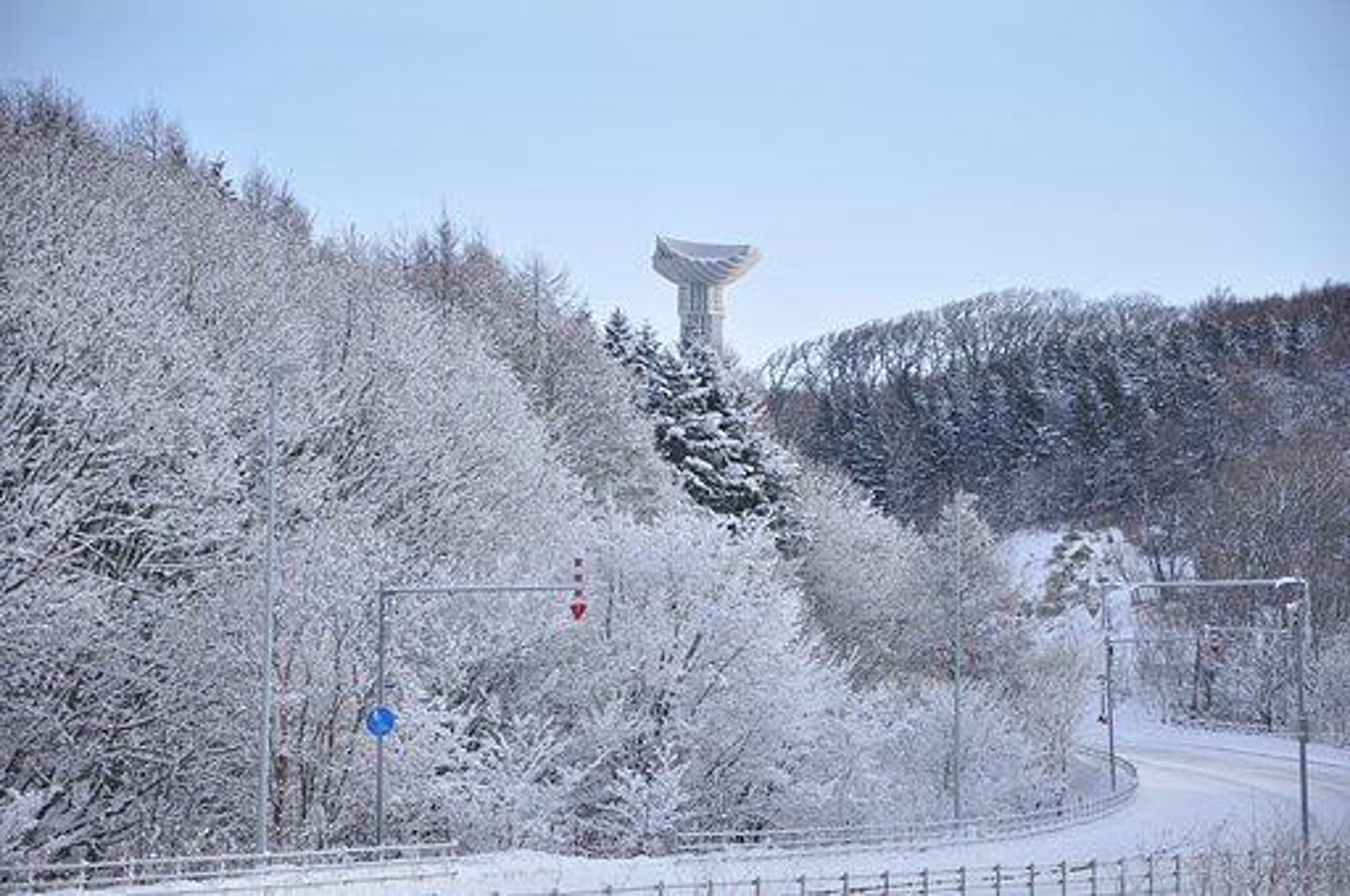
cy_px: 448
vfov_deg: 8.7
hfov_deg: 13.1
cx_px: 675
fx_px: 5899
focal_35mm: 158
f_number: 5.6
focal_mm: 105
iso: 400
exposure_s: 1/1250
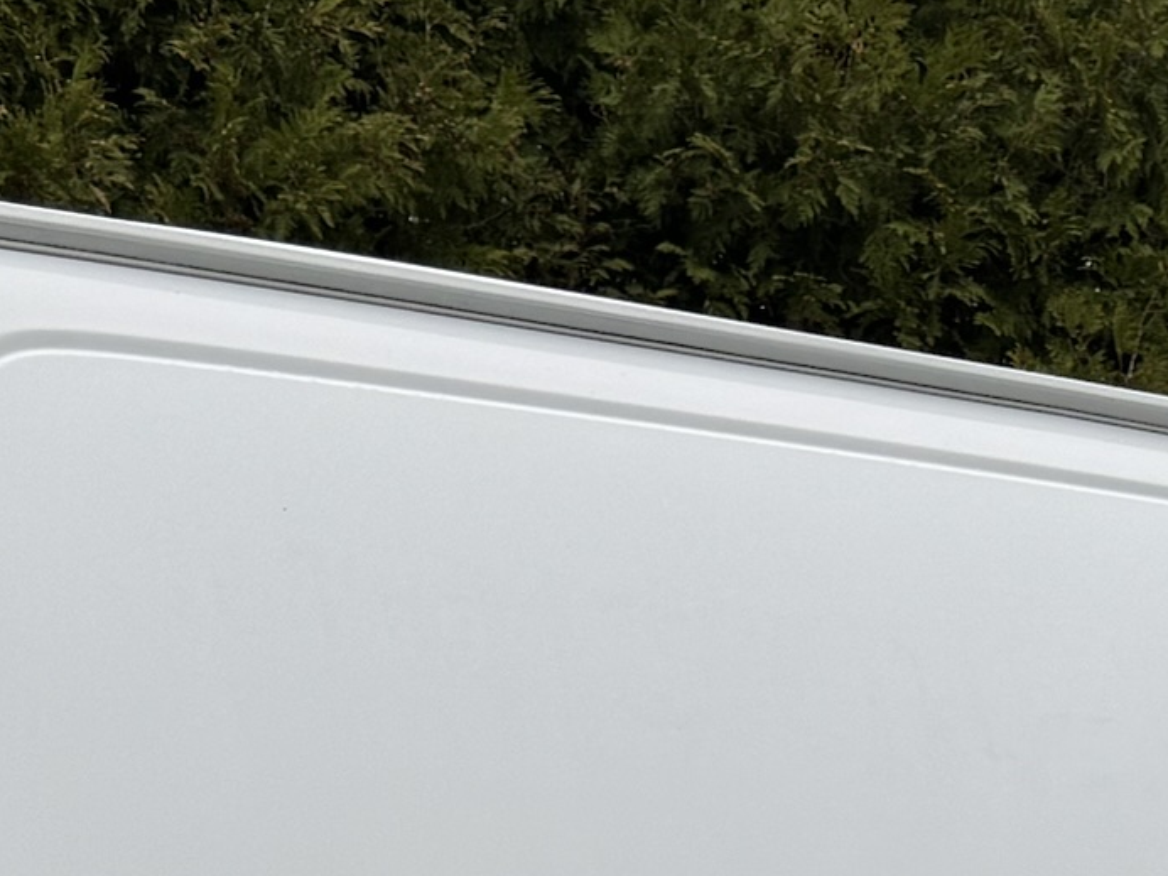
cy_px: 1492
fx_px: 3509
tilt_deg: -8.1
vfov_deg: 13.1
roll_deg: -2.1
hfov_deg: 18.9
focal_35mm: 104
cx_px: 733
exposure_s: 1/651
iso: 80
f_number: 1.78
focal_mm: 6.76
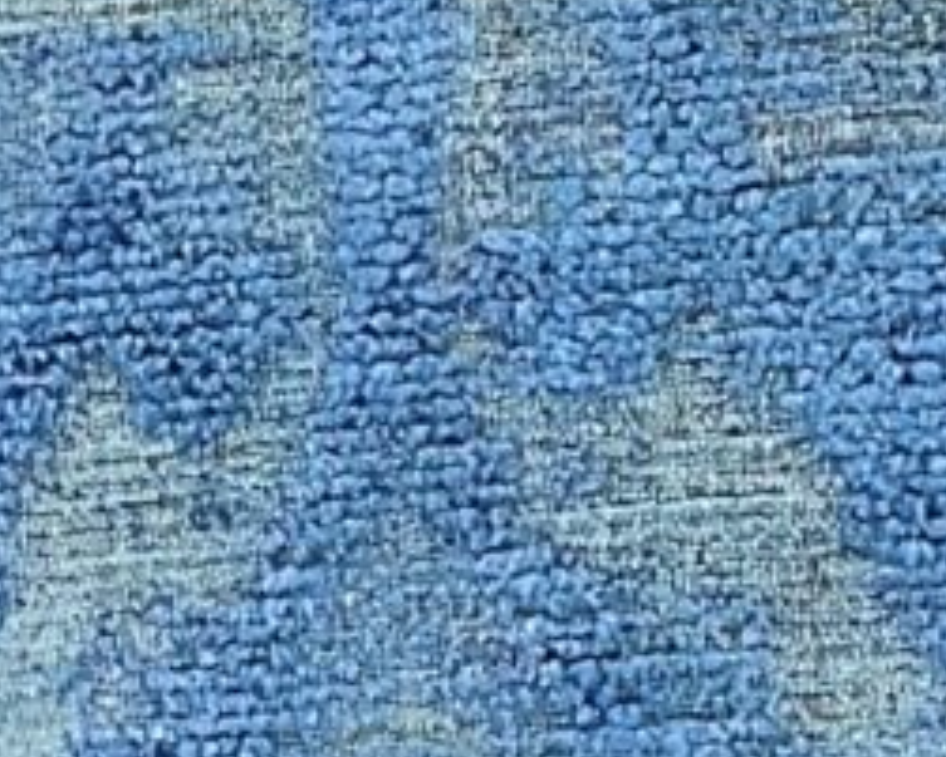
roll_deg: +2.9
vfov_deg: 3.2
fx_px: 13360
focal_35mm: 477
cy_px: -1382
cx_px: 1922
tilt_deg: -14.9
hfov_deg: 4.0
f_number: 1.78
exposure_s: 1/120
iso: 125
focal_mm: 6.86
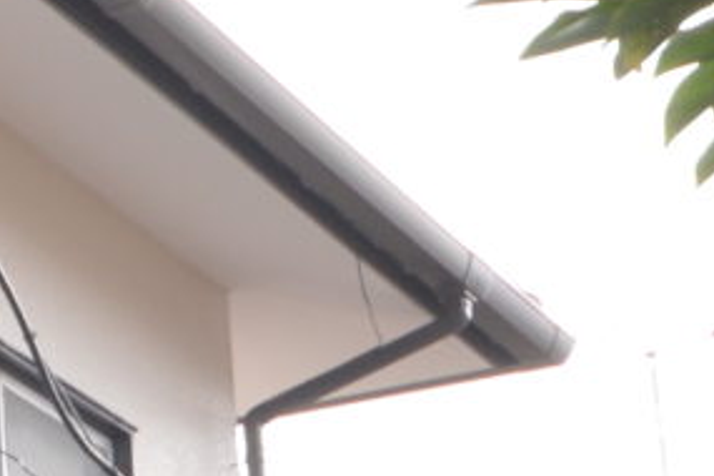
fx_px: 4006
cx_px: -1245
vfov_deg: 6.7
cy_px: 680
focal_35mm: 202
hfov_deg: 8.8
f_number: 5.6
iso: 200
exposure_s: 1/125
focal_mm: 20
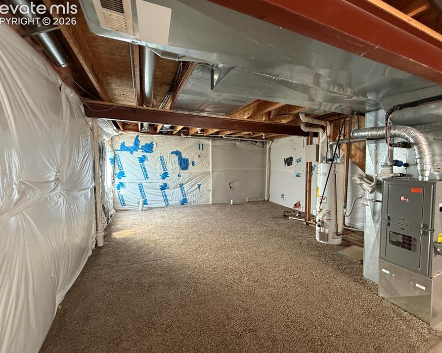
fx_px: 209
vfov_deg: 80.4
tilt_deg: +0.2
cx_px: 238
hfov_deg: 92.9
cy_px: 174
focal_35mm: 16
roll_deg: +0.0
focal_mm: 2.22
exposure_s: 1/60
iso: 400
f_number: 2.2
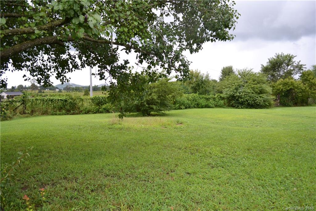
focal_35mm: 27
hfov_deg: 67.4
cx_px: 158
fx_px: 237
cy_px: 106
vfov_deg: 47.9
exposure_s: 1/200
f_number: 3.5
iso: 100
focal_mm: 18
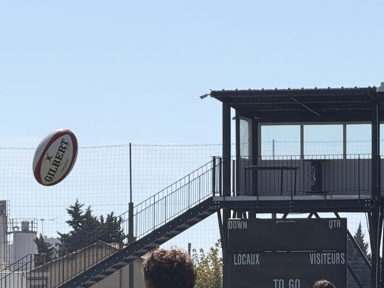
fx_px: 3240
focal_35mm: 292
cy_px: 300
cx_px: 247
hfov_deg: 6.8
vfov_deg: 5.1
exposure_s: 1/942
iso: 20
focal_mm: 16.89
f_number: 2.8
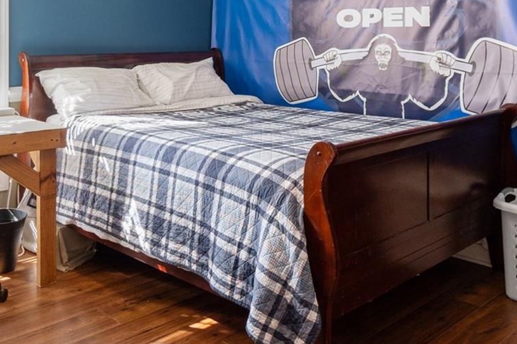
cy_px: 45
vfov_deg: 31.3
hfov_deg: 47.3
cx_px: 218
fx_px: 589
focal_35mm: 41
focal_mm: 10
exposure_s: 1/30
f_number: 4
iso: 320
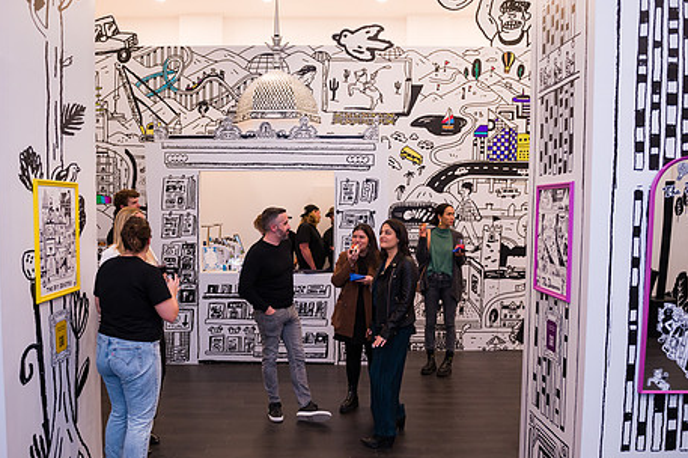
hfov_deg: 57.2
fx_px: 630
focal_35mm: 33
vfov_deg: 39.8
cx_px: 313
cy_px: 265
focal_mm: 26
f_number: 3.2
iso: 1600
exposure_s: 1/200
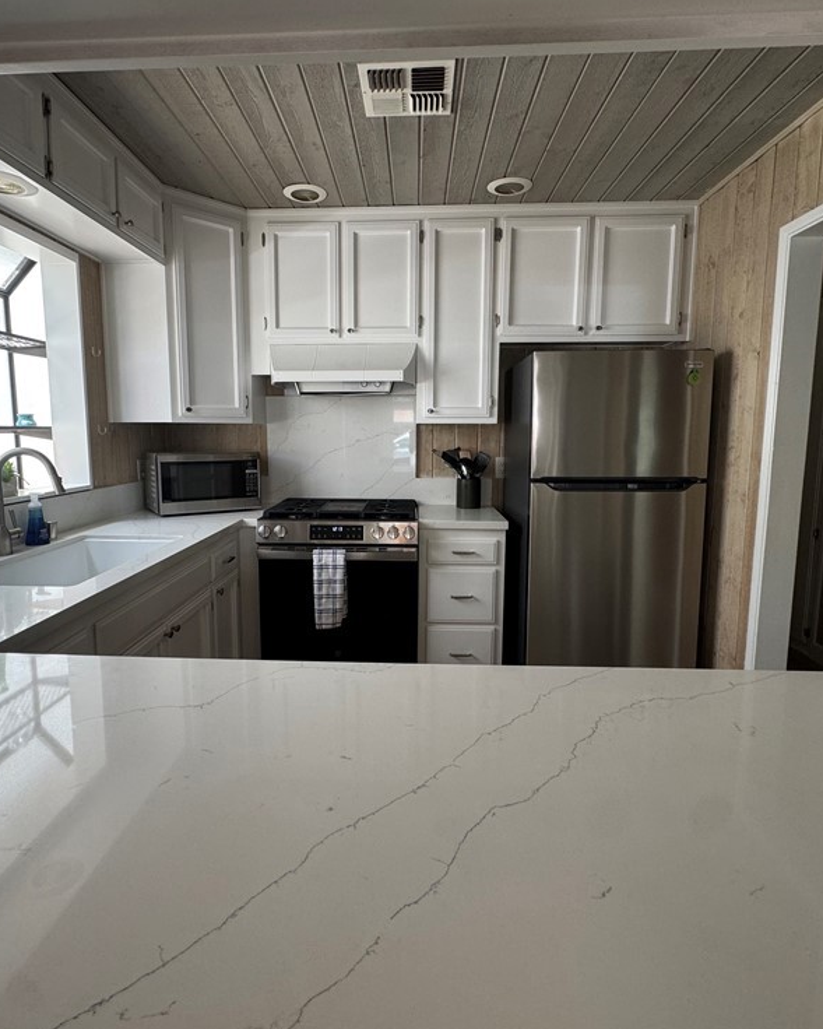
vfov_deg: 83.3
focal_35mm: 19
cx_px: 384
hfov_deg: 70.8
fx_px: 578
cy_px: 502
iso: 160
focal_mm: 2.22
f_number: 2.2
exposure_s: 1/120
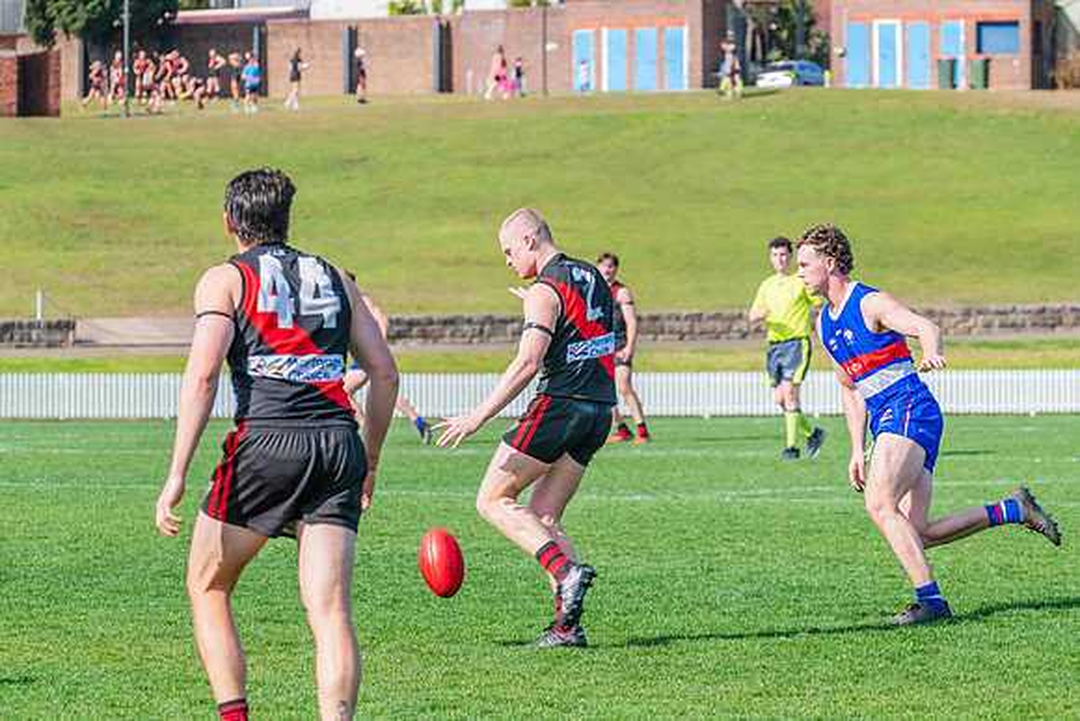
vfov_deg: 6.6
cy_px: 338
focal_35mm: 208
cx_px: 512
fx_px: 6245
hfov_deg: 9.9
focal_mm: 195
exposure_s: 1/1250
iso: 800
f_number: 9
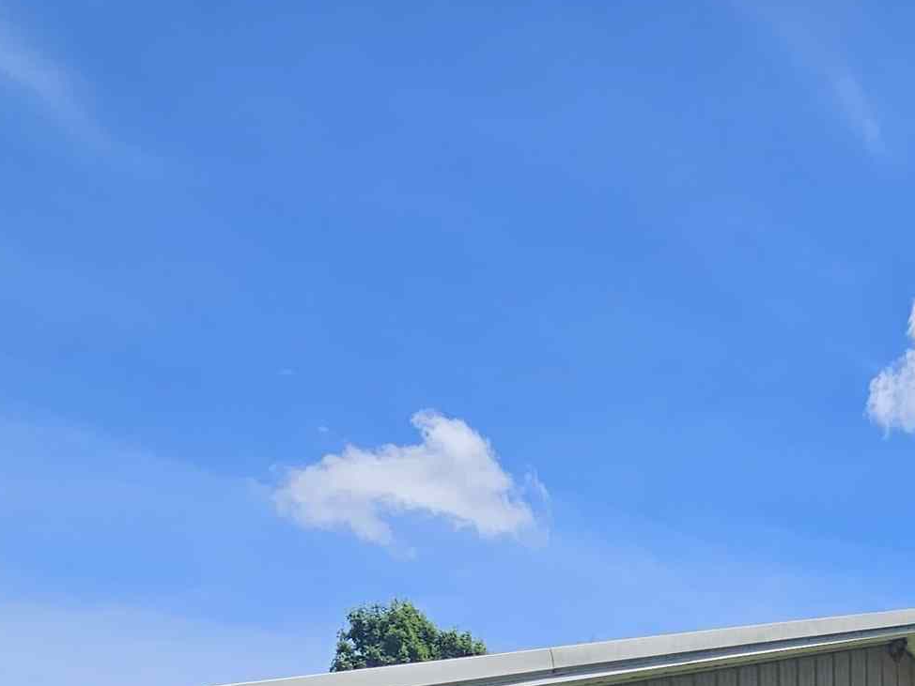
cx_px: 802
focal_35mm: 41
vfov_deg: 25.4
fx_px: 1084
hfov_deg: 42.4
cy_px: 1058
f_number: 2.2
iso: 50
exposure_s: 1/2517
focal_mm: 2.2
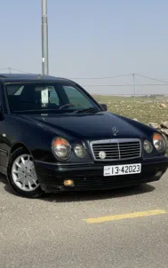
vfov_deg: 28.1
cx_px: 57
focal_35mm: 73
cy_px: 164
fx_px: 534
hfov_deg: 17.8
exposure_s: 1/2398
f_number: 2
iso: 25
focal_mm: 6
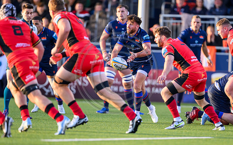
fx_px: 3551
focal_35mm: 560
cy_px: 103
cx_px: 159
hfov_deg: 3.8
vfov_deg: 2.3
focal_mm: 400
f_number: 3.2
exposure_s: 1/2000
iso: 1600
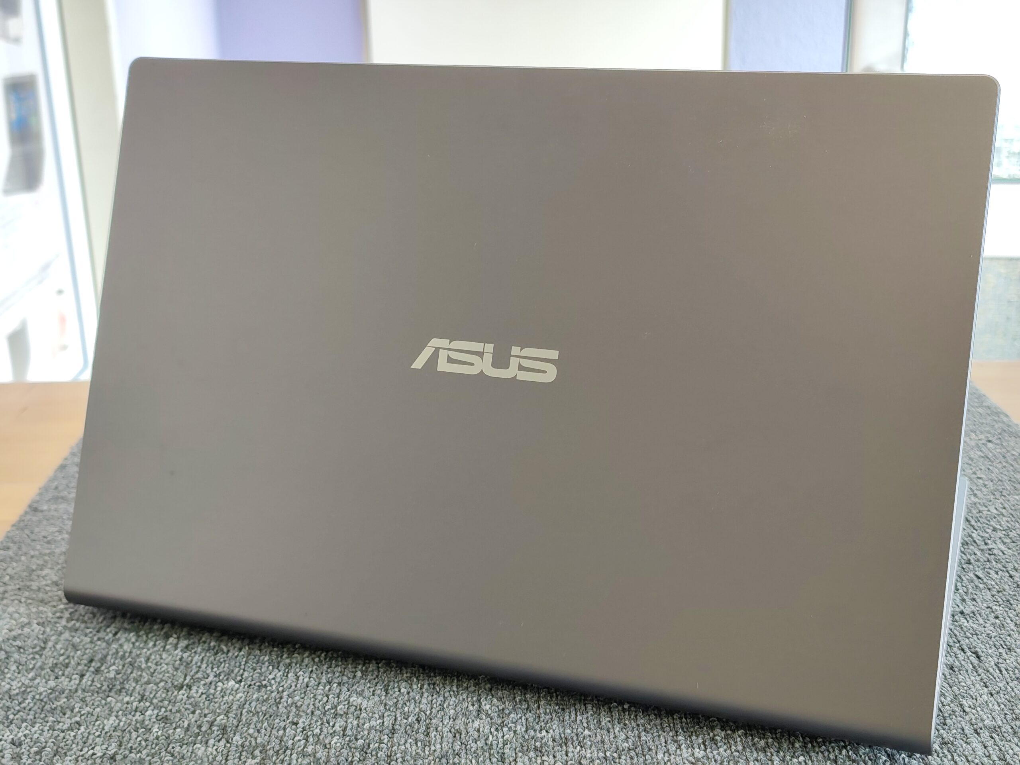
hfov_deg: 41.2
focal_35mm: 46
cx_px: 510
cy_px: 382
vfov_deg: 31.5
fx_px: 1355
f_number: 1.7
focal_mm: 6.07
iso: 160
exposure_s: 1/85.9
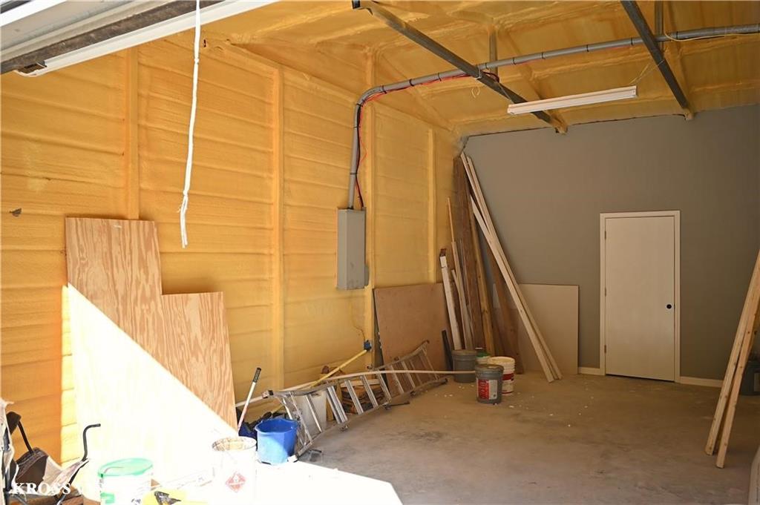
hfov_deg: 63.7
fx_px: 612
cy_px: 252
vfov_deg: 44.9
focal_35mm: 29
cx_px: 380
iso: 200
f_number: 4.5
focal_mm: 29
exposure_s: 1/250
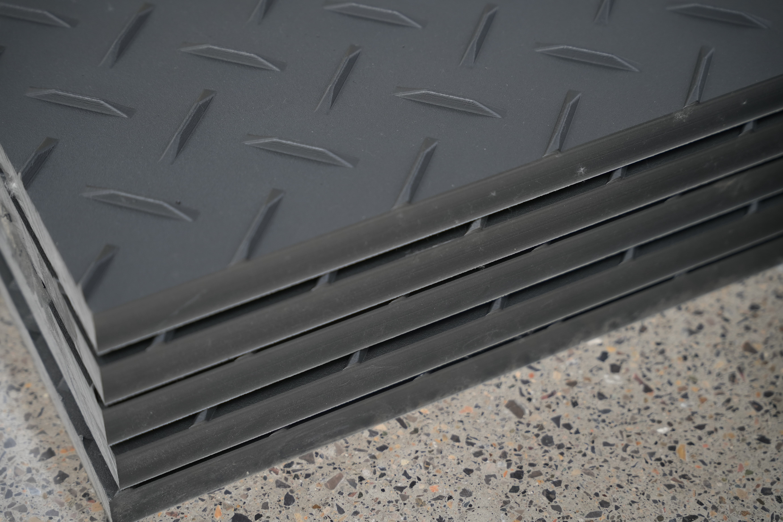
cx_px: 392
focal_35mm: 70
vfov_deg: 19.5
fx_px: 1522
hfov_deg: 28.8
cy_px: 261
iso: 200
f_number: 2.8
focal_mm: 70
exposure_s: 1/100
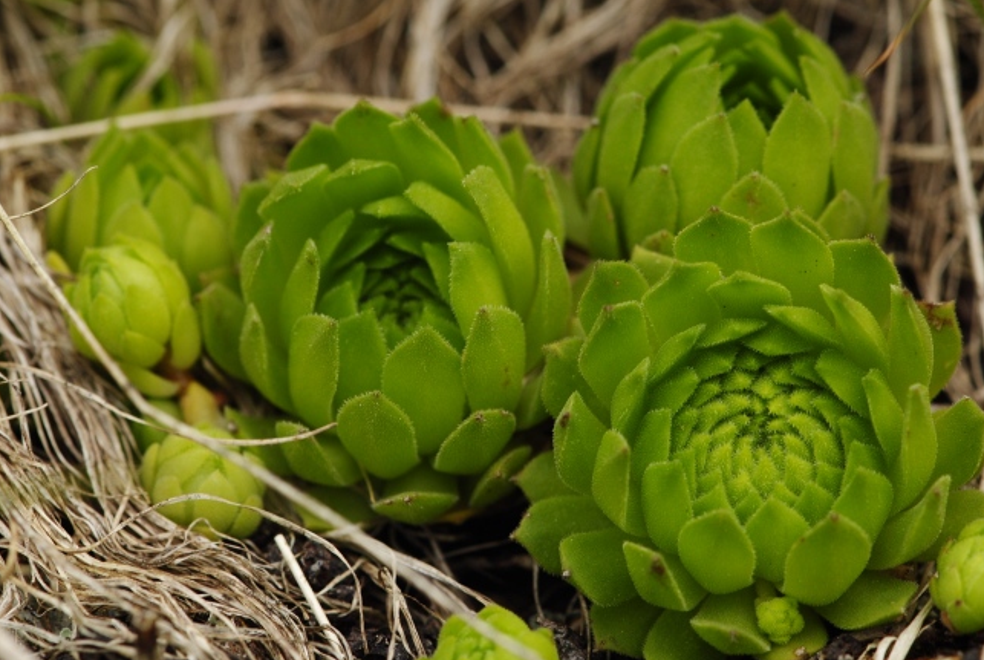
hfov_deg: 12.9
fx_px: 4343
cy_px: 257
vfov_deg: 8.7
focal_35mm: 159
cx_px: 523
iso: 200
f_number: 8
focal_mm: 85
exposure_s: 1/200
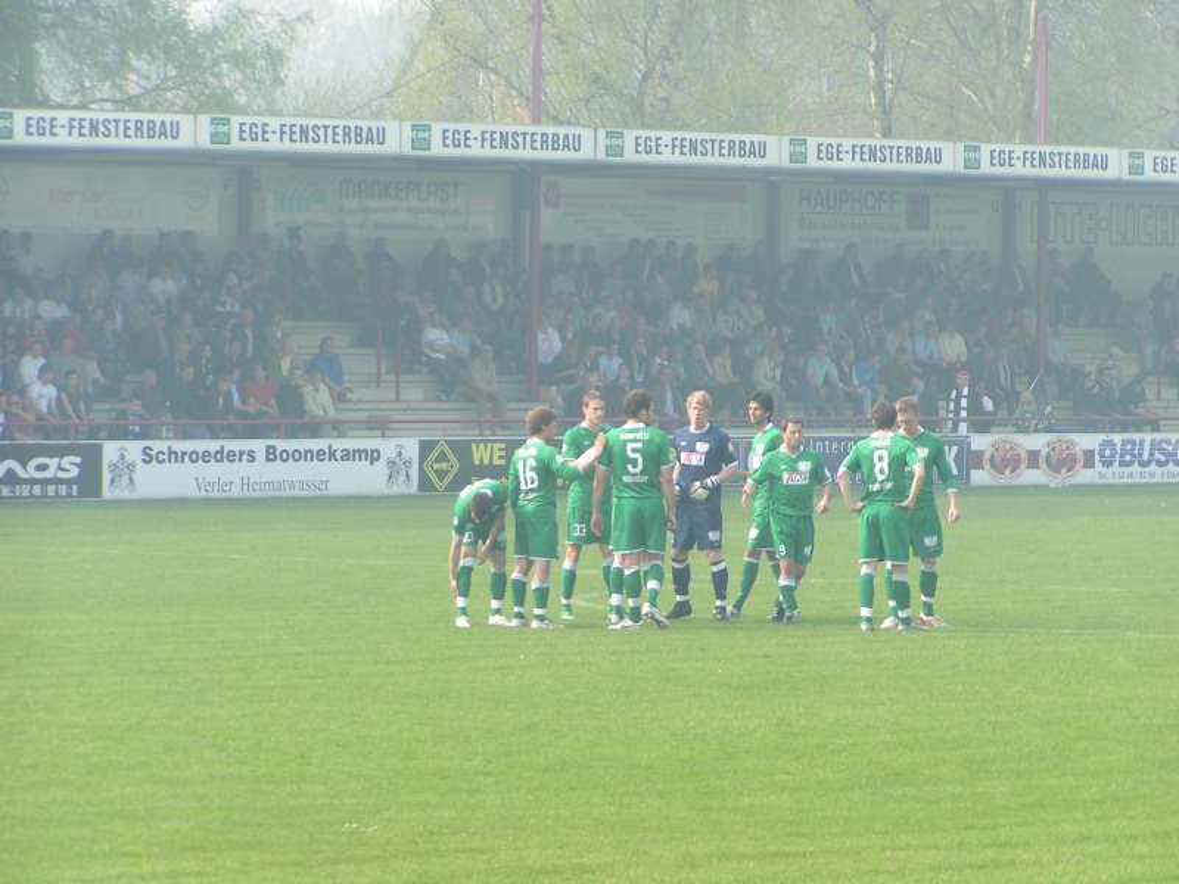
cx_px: 590
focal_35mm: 216
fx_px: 7357
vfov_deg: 6.9
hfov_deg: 9.2
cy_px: 442
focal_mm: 33
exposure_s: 1/250
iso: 50
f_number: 5
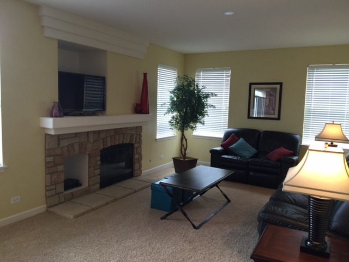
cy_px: 131
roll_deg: -1.9
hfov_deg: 61.7
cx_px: 174
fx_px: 292
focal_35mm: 29
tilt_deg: -5.0
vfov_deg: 48.2
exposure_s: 1/15
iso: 32
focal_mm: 4.15
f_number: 2.2
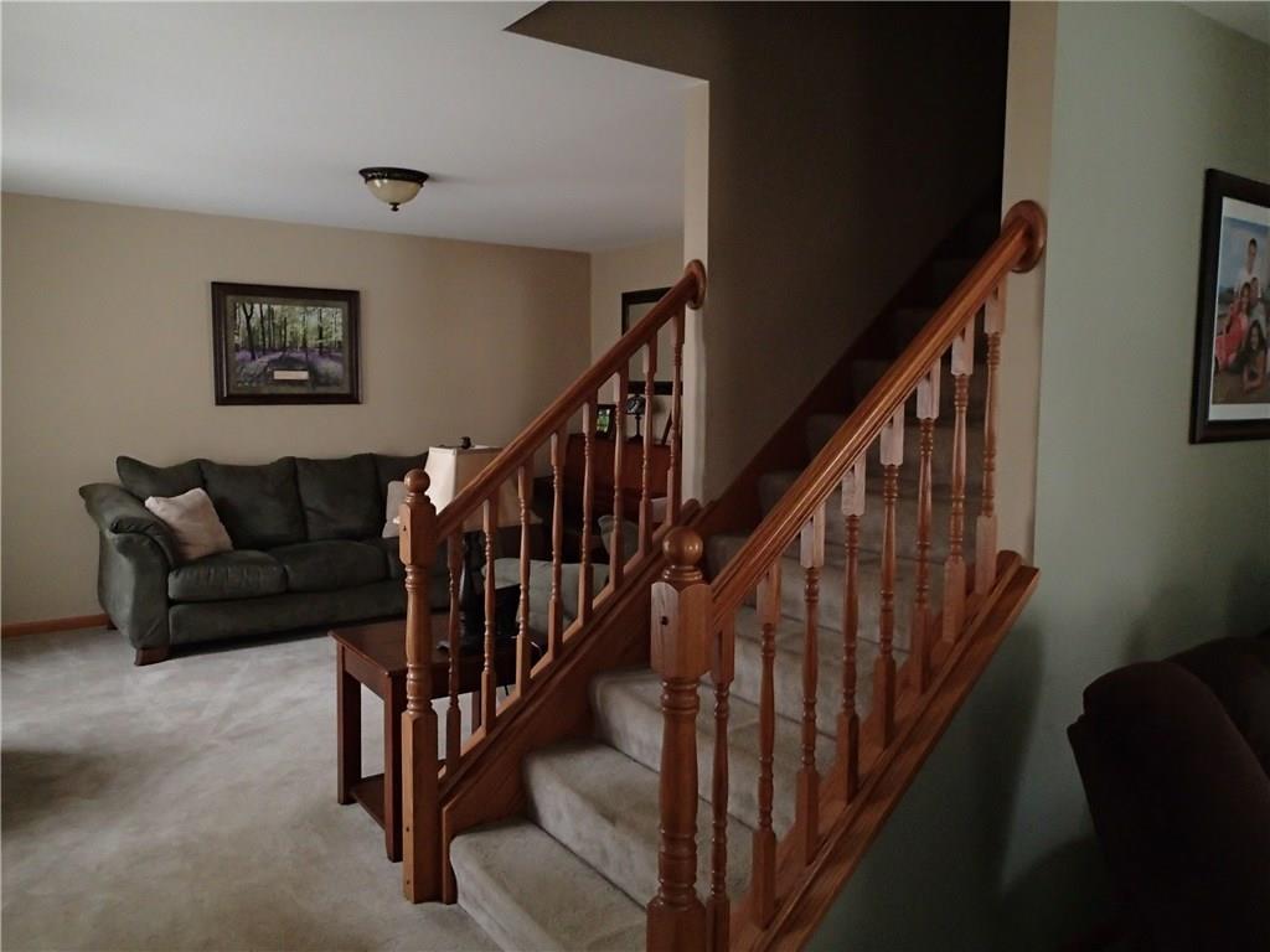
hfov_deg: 69.4
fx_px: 917
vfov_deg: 54.9
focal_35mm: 25
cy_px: 476
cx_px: 635
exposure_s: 1/30
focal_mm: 4.5
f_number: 2
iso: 640
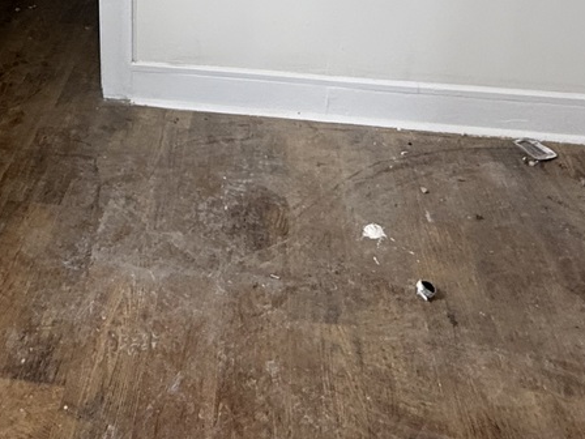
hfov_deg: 41.2
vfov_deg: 27.8
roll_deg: -0.9
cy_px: -99
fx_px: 760
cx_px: 166
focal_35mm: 45
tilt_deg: -16.4
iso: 80
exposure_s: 1/99
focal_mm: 2.22
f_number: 2.2
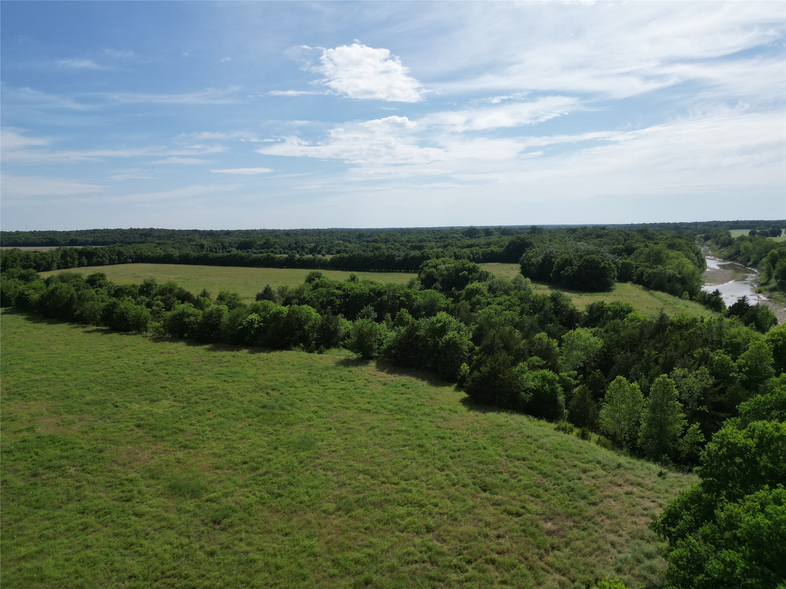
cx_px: 393
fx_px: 545
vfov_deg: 56.8
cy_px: 294
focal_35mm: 24
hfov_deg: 71.6
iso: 120
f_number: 1.7
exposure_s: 1/5000
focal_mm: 6.72
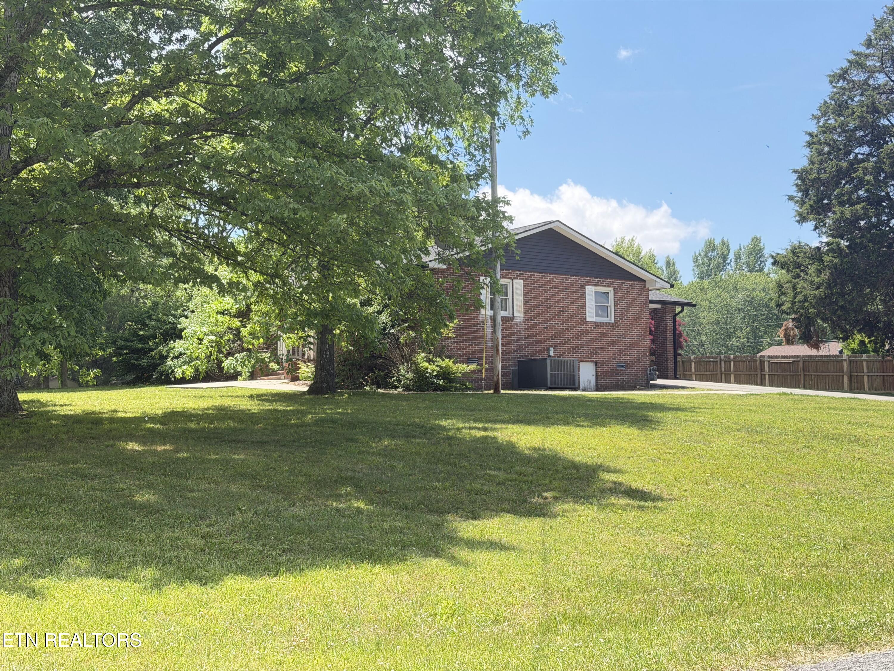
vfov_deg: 30.3
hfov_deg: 39.7
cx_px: 447
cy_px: 336
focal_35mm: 48
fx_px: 1240
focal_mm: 6.76
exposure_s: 1/1222
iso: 80
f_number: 1.78
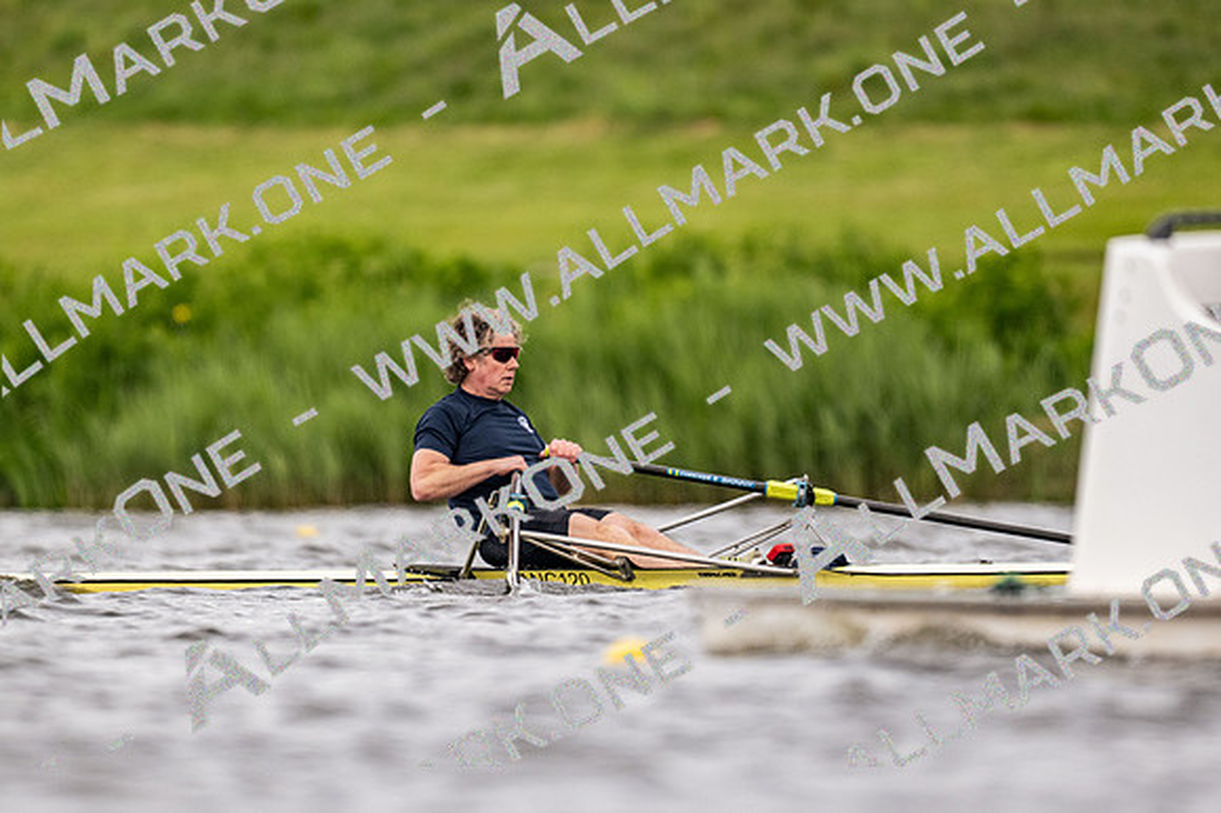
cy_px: 406
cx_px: 610
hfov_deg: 2.3
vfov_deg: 1.5
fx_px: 30506
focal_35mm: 900
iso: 720
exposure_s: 1/2500
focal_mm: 600
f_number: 4
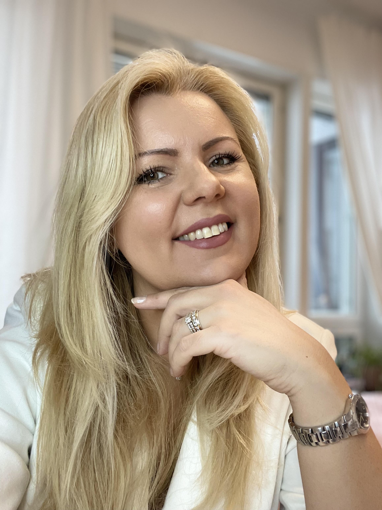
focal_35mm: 30
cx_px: 191
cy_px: 255
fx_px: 441
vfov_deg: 60.0
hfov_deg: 46.8
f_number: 2.2
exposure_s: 1/50
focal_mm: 2.71
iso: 200
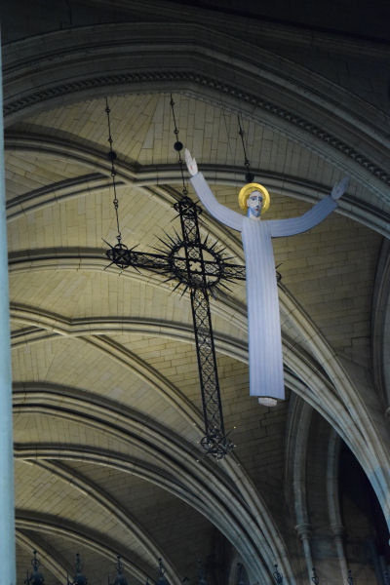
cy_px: 292
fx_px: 1341
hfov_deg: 16.6
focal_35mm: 82
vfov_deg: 24.6
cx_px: 195
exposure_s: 1/100
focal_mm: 55
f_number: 5.6
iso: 6400
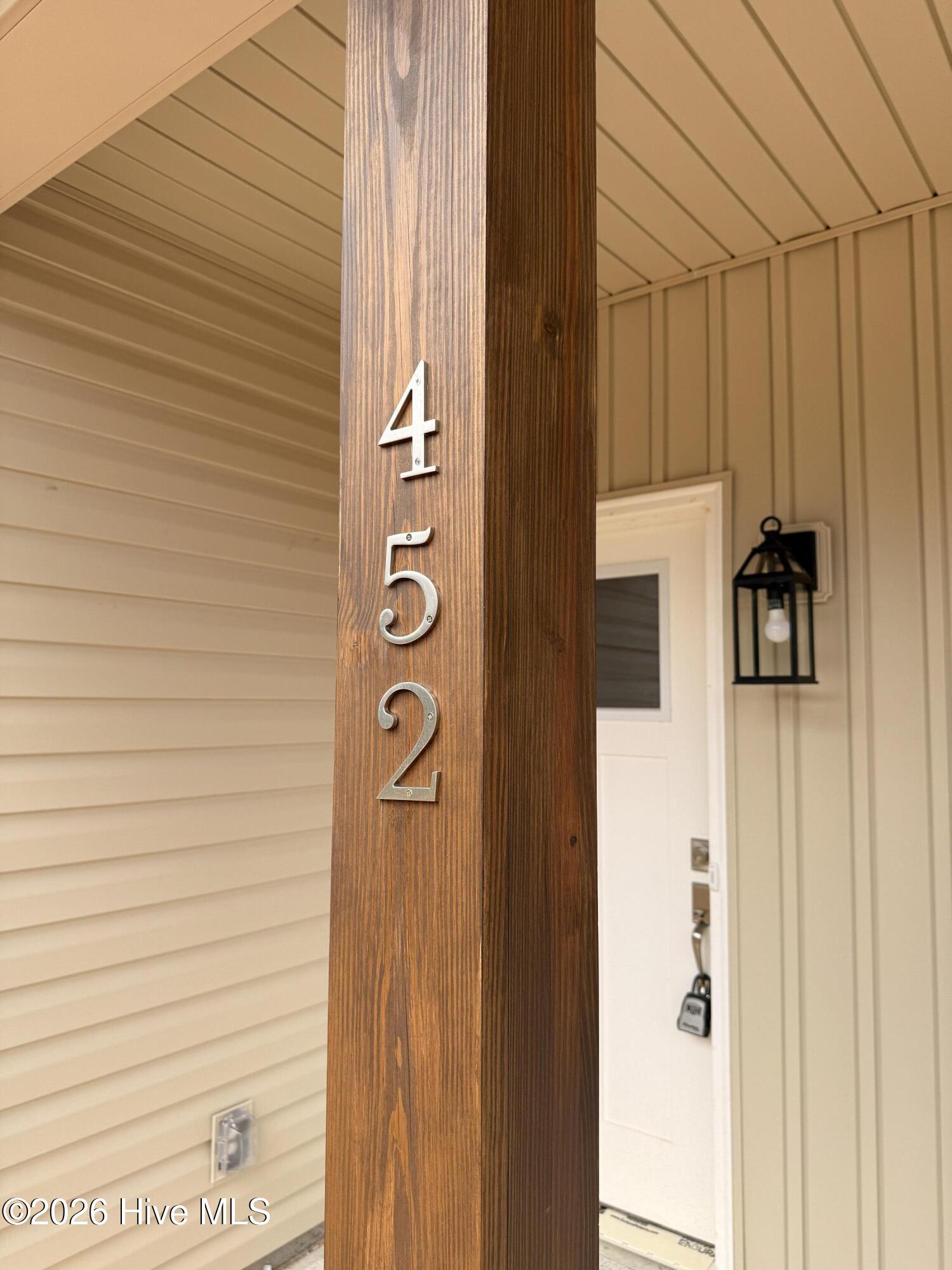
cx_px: 476
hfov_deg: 56.8
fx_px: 880
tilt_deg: +5.2
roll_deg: -0.4
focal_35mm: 24
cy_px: 635
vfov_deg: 71.6
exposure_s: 1/1653
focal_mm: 6.76
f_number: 1.78
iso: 80
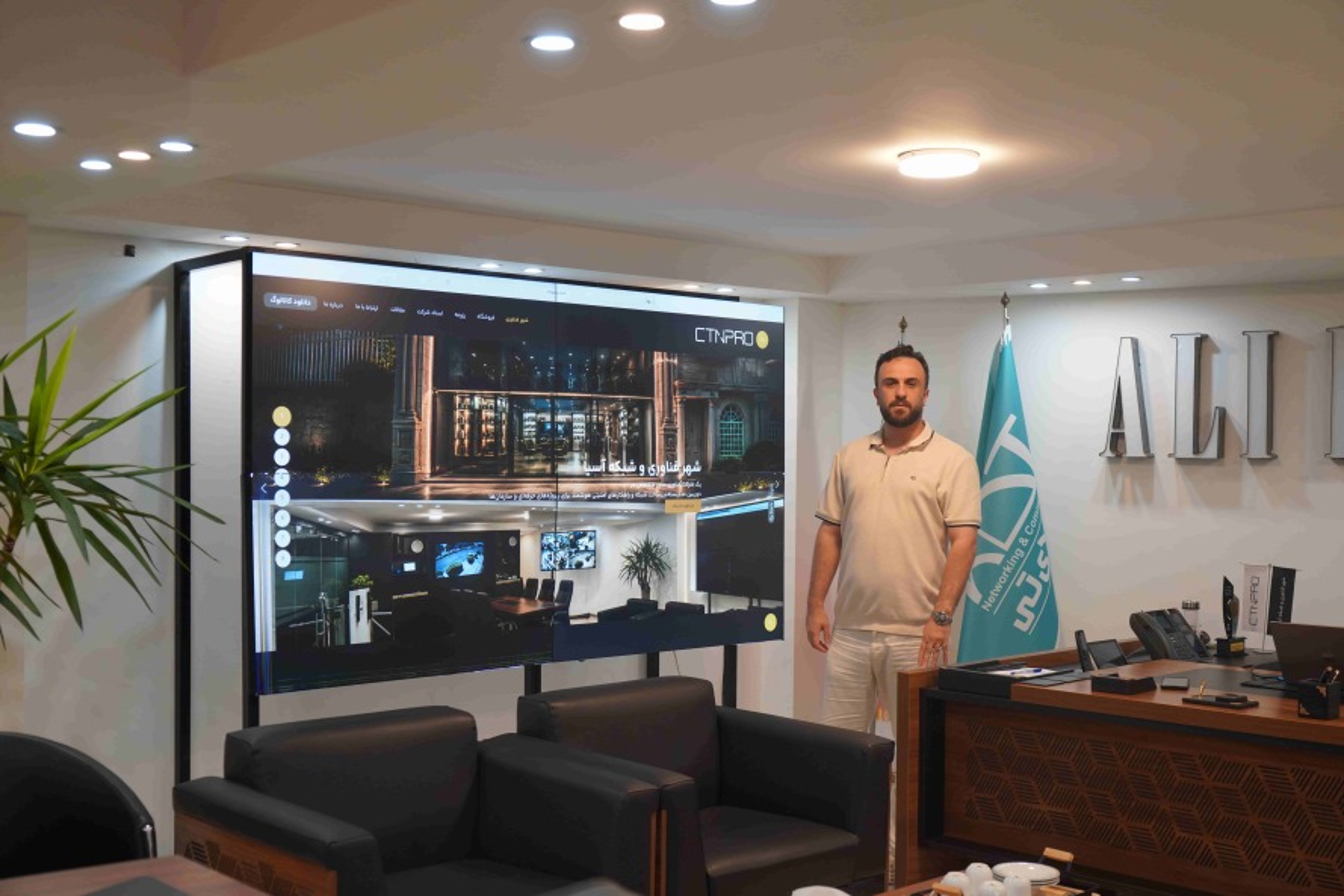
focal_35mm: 41
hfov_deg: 47.4
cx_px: 672
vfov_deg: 32.6
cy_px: 448
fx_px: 1531
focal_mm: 41
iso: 1000
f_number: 4
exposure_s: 1/160
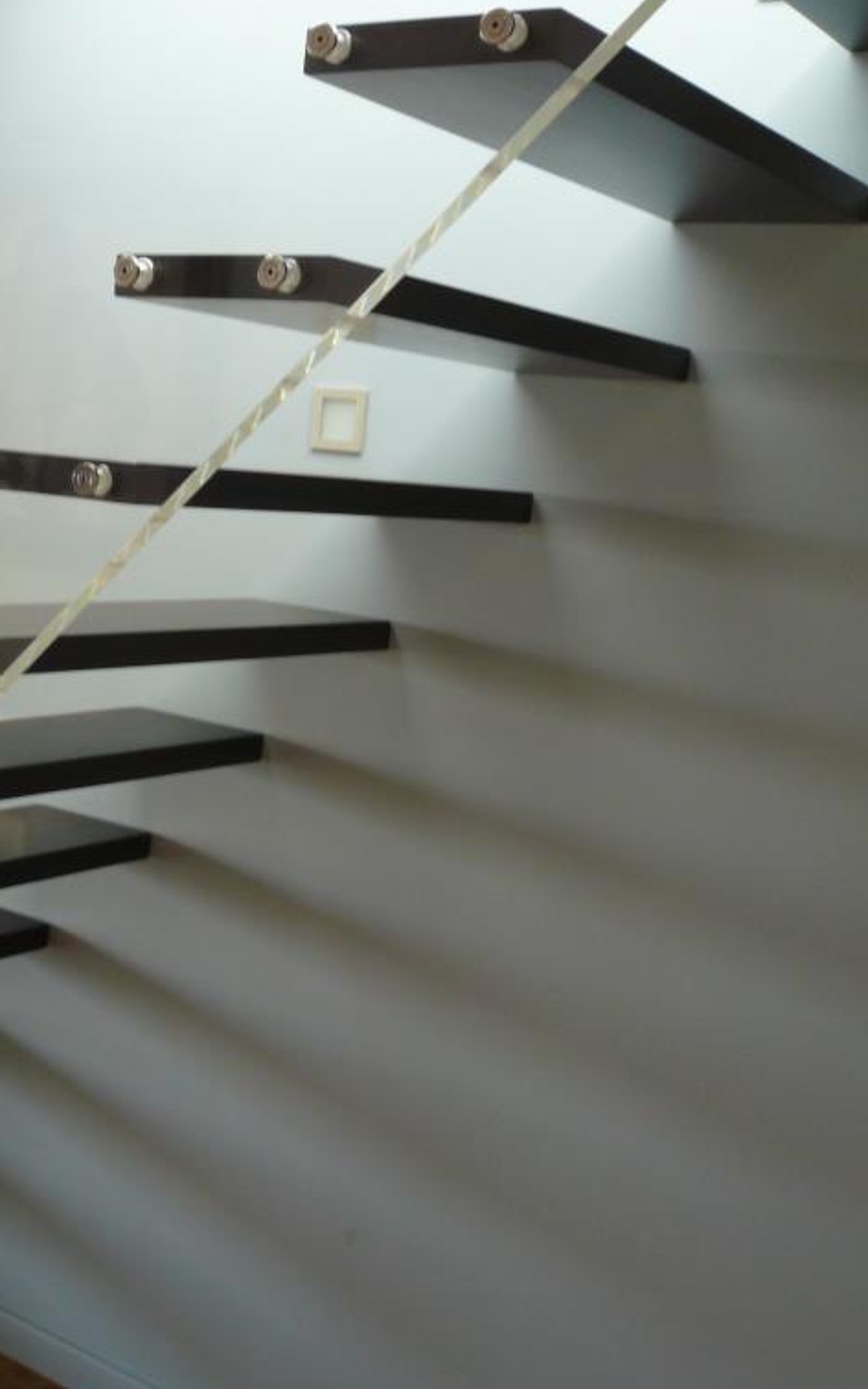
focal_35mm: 46
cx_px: 107
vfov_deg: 43.5
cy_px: 697
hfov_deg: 27.1
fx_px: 1741
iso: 100
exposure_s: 1/15
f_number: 2.9
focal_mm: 5.2
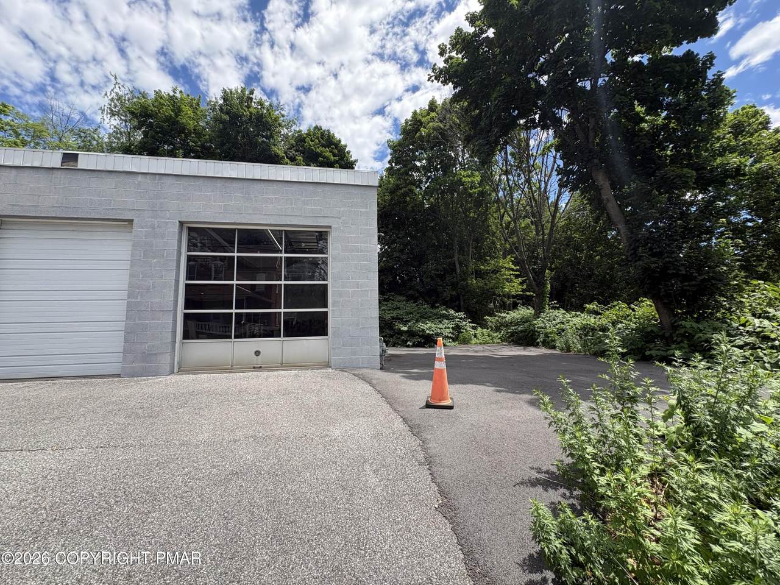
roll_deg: +1.7
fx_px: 315
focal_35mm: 14
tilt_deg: +9.0
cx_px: 390
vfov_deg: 85.7
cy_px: 292
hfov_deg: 102.1
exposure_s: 1/687
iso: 40
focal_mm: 2.22
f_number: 2.2
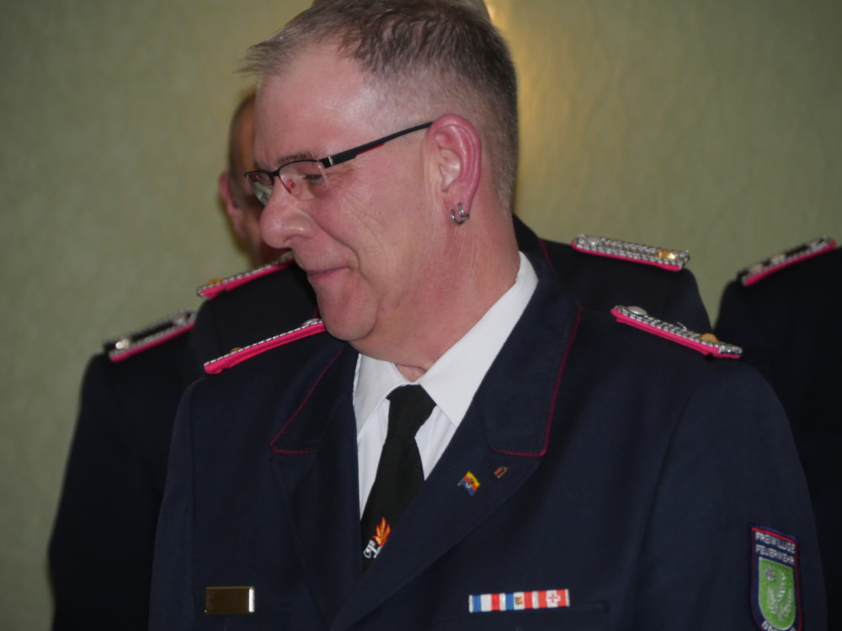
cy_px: 316
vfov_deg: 5.3
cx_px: 421
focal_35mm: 280
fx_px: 6811
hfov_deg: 7.1
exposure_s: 1/60
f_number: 5.8
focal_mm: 140
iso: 800
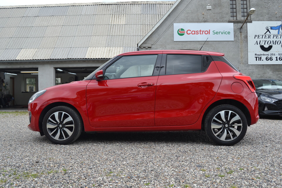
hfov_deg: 61.9
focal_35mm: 30
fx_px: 235
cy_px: 94
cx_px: 141
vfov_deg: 43.6
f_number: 6.3
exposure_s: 1/160
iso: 100
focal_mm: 20
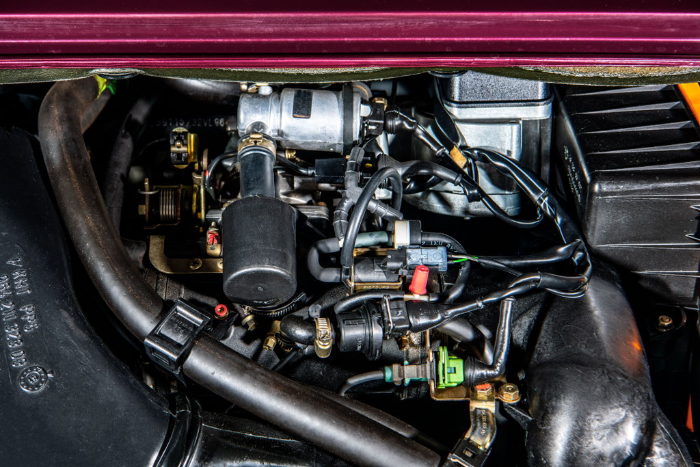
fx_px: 1206
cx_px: 350
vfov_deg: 21.9
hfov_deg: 32.4
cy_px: 234
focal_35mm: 62
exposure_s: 1/100
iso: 160
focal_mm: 62
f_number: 10
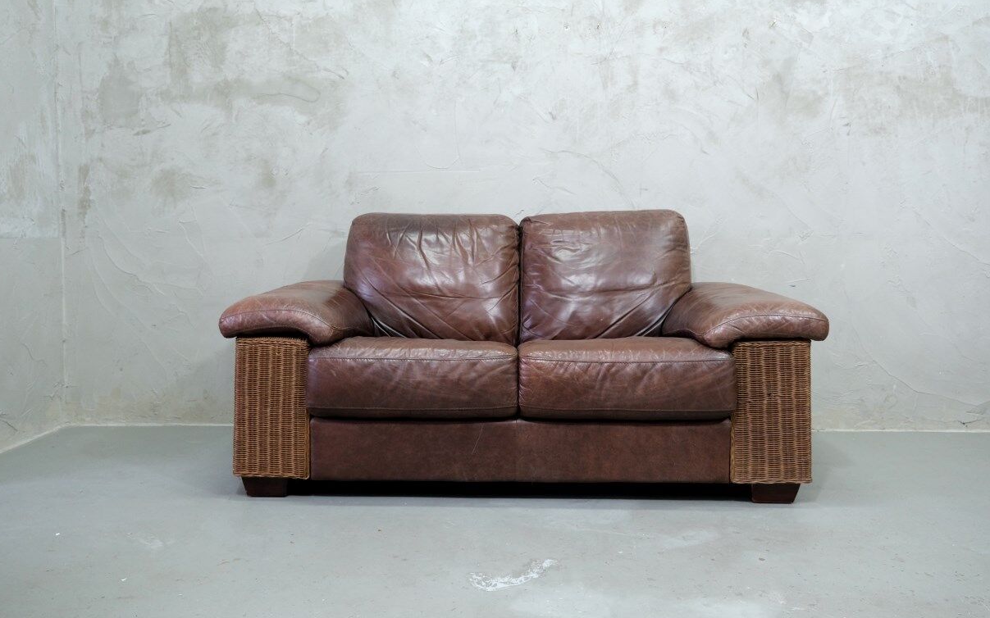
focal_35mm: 29
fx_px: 782
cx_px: 476
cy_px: 277
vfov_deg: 43.1
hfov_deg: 64.6
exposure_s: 1/26
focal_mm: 17.7
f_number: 4
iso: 1600
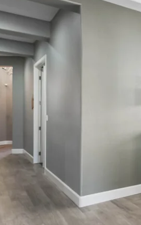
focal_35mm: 39
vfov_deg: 50.3
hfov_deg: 23.8
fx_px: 239
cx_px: 226
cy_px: 122
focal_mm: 16
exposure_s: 1/10
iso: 500
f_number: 10
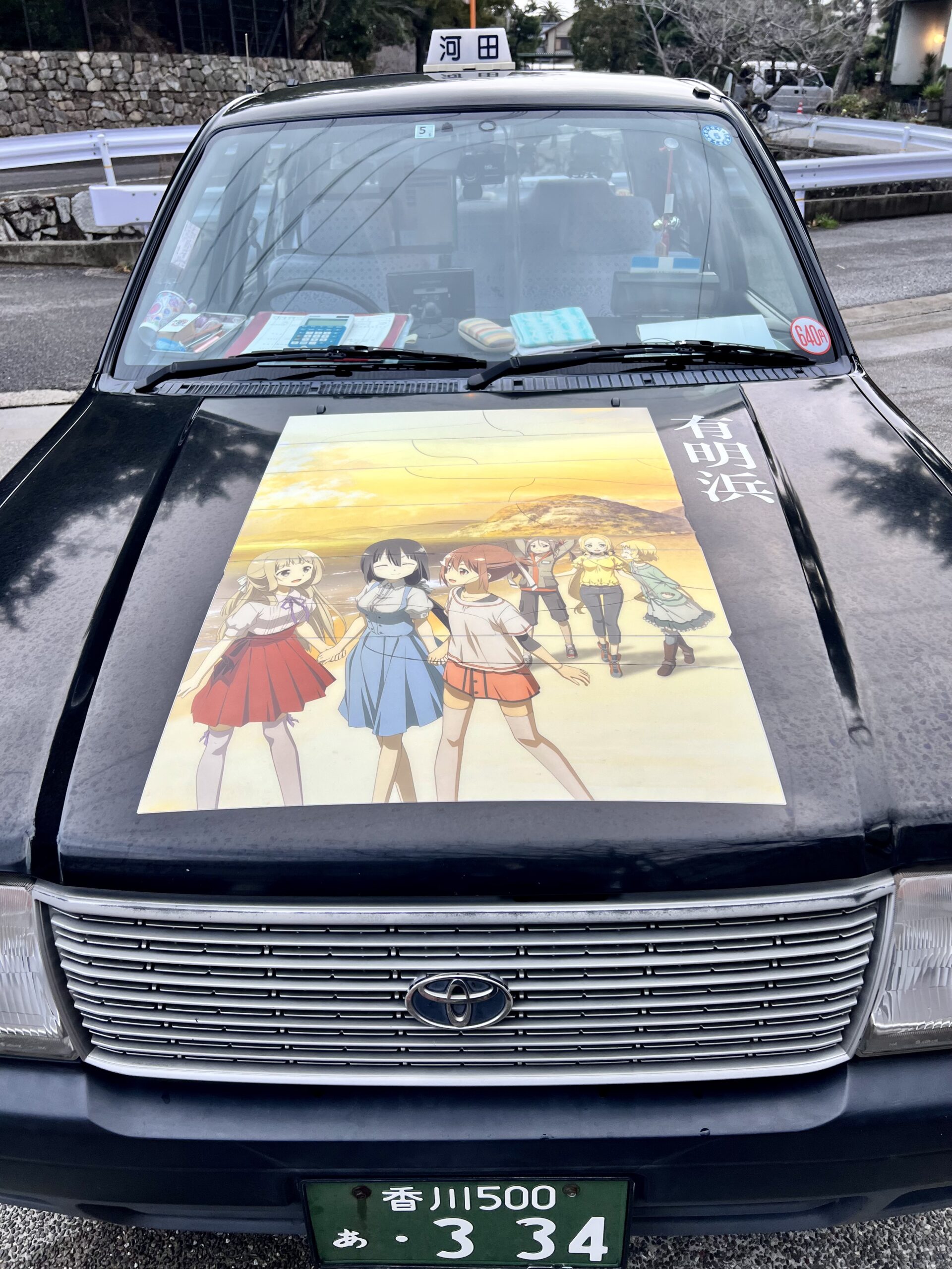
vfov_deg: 67.3
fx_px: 953
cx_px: 476
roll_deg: +1.4
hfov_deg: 53.1
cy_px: 634
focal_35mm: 26
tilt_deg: -28.5
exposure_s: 1/121
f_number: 1.5
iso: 32
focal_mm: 5.7
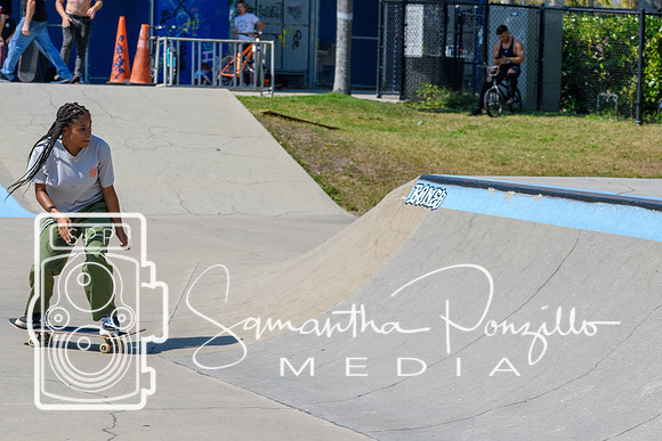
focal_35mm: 112
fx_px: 2069
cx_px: 331
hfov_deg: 18.2
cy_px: 220
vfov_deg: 12.2
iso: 200
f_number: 8
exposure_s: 1/1000
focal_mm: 75
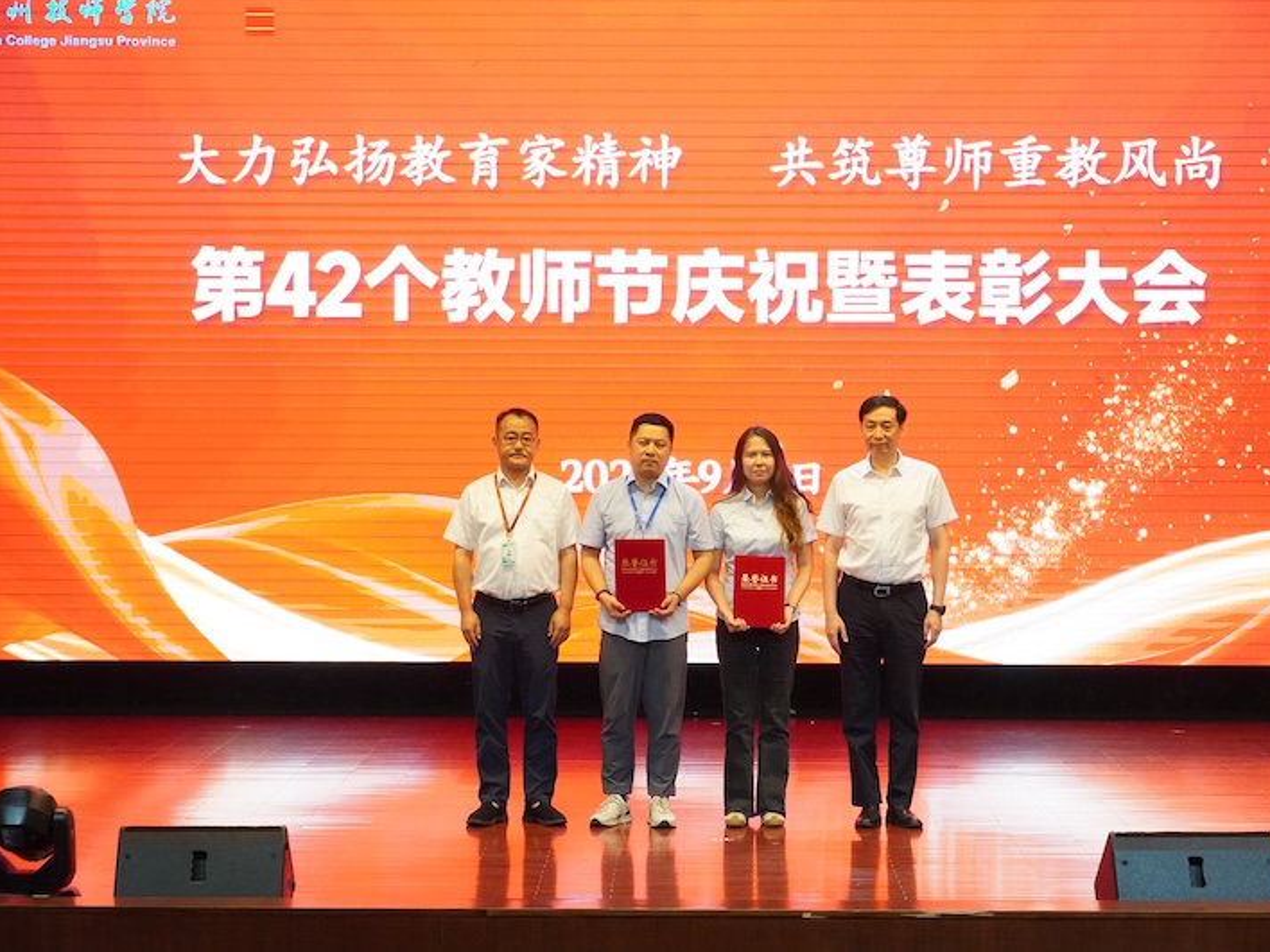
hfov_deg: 22.3
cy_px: 476
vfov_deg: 16.8
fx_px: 3229
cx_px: 658
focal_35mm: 88
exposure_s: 1/250
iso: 4000
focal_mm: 54
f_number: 5
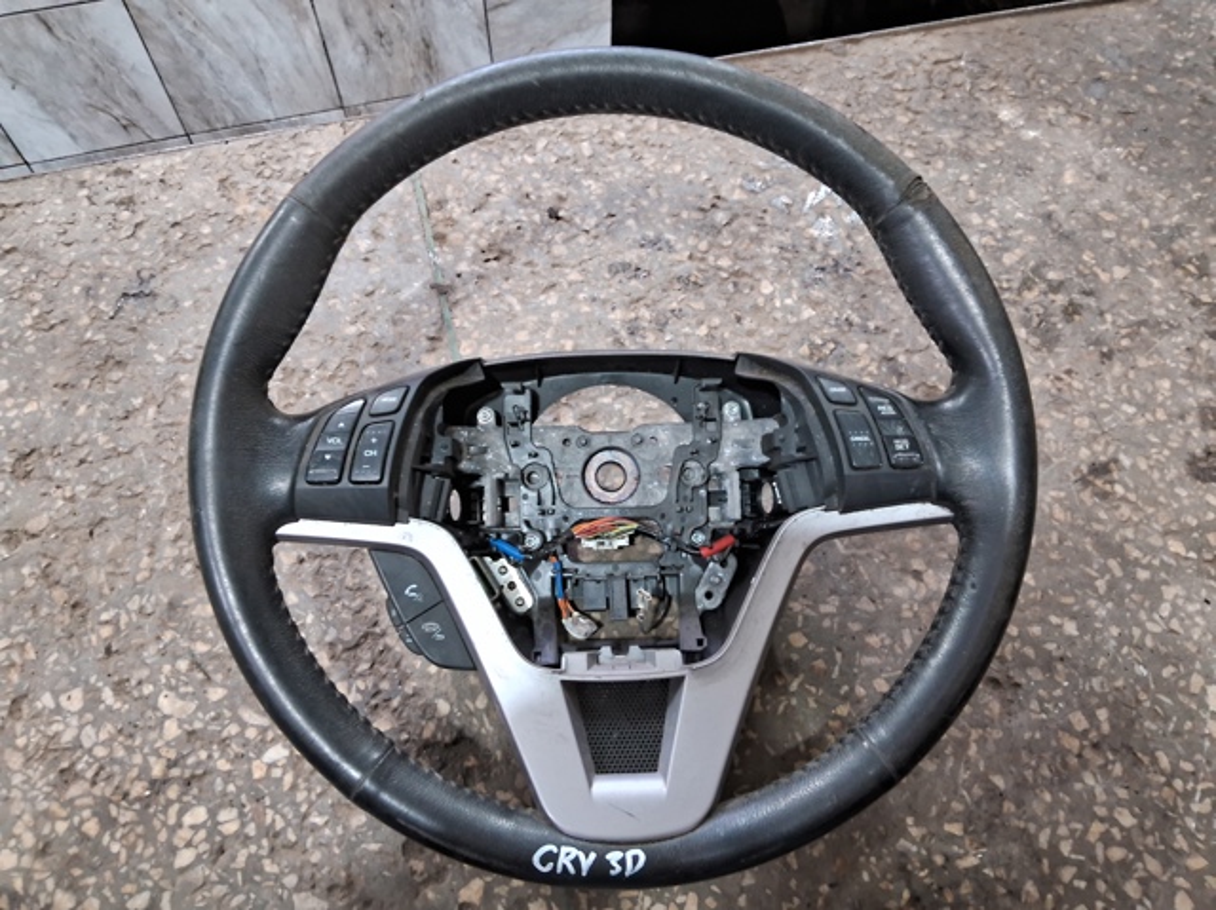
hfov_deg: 67.3
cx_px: 608
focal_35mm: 26
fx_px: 913
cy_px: 455
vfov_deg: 53.0
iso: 640
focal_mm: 3.98
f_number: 1.8
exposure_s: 1/25
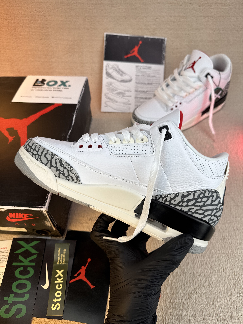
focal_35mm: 24
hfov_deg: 56.8
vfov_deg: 71.6
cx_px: 122
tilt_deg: -51.2
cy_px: 162
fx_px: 225
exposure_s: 1/1366
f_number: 1.78
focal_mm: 6.76
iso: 80
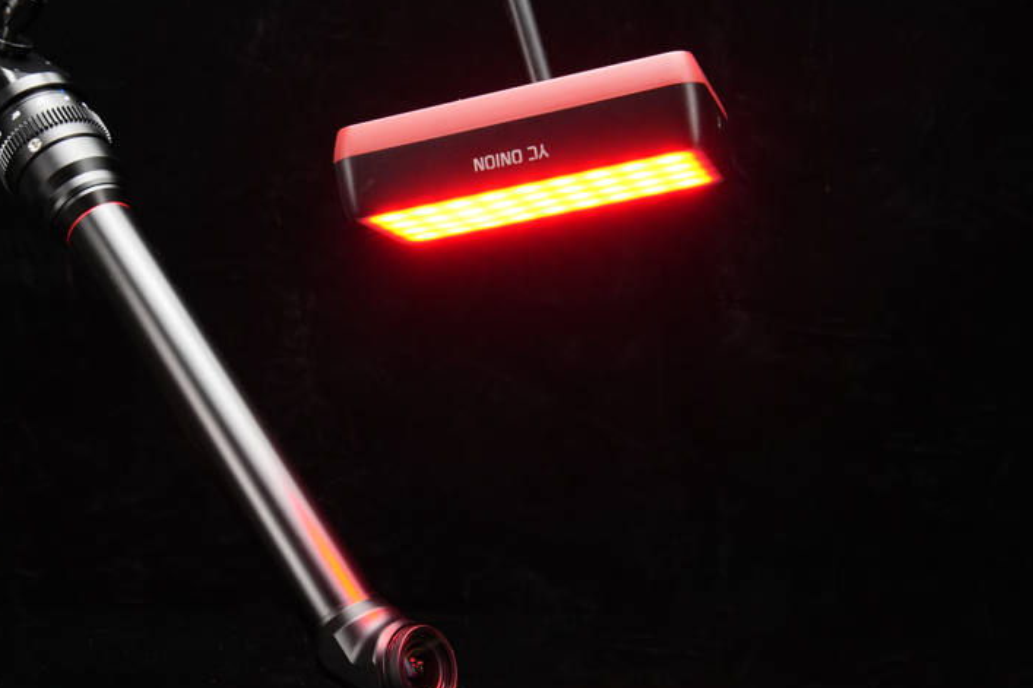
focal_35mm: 60
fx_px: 1721
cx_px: 357
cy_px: 325
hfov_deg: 33.2
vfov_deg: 22.6
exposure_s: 1/50
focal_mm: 40
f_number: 11
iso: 1250
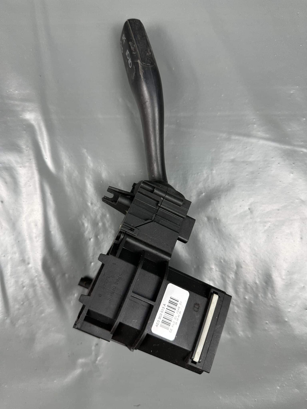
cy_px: 204
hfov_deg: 56.8
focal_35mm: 24
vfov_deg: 71.6
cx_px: 154
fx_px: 284
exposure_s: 1/100
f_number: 1.78
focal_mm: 6.86
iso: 160
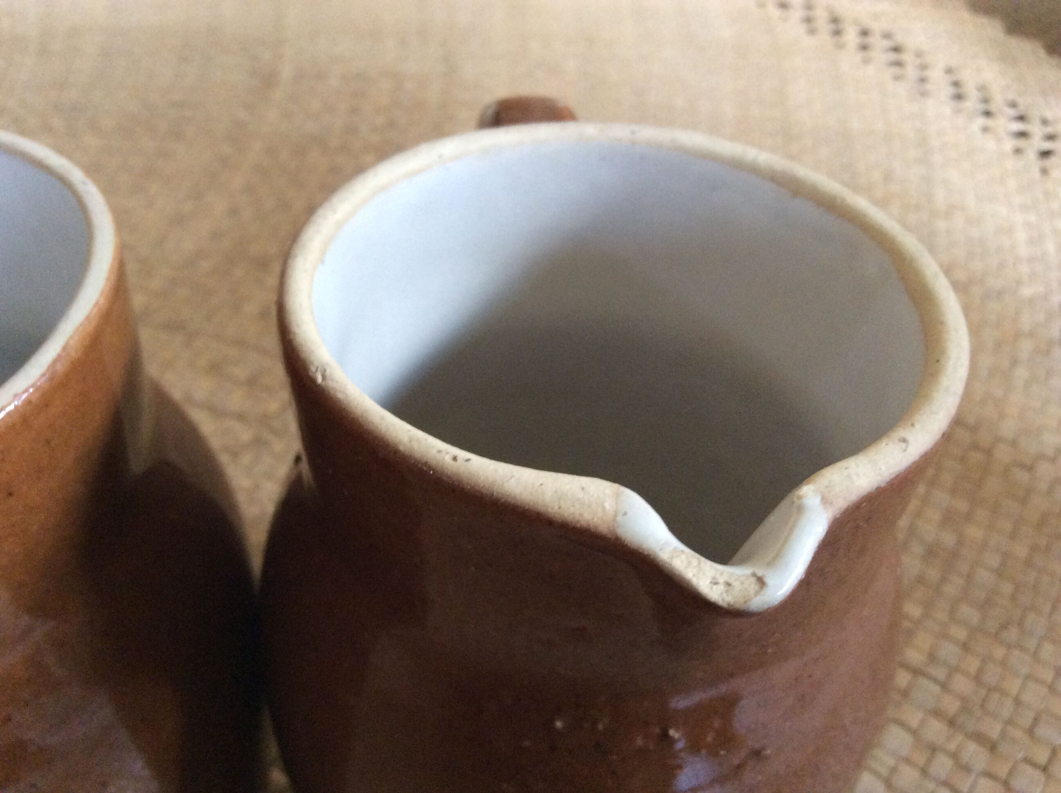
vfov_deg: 44.1
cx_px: 530
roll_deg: -2.6
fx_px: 979
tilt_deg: -41.0
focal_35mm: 32
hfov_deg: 56.9
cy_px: 396
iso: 200
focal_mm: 3.3
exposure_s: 1/25
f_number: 2.4
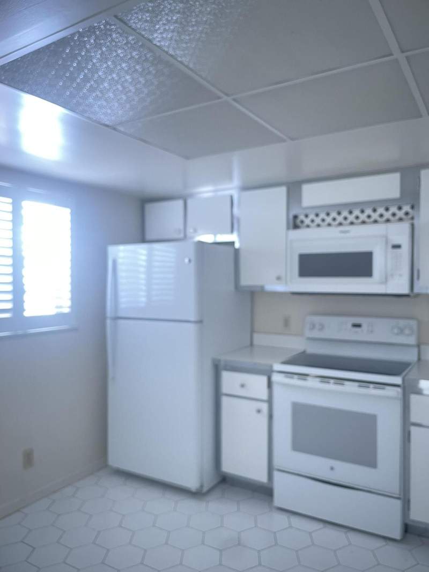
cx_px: 214
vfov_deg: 67.3
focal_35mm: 26
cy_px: 286
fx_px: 429
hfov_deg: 53.1
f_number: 1.6
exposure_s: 1/17
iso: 1000
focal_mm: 4.2
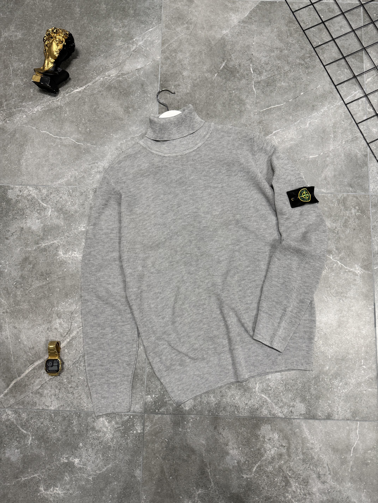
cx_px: 189
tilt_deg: -82.1
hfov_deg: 56.8
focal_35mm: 24
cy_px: 252
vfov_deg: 71.6
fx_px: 349
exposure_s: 1/100
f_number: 1.78
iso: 125
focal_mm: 6.76
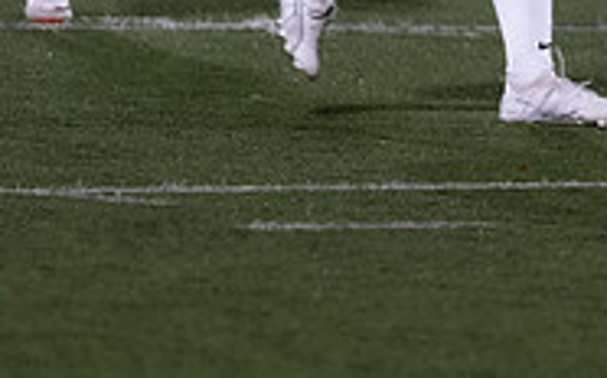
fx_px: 20021
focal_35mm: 1211
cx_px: 1028
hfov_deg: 1.7
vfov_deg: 1.1
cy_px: -268
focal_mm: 200
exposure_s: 1/1000
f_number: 2.8
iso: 5000
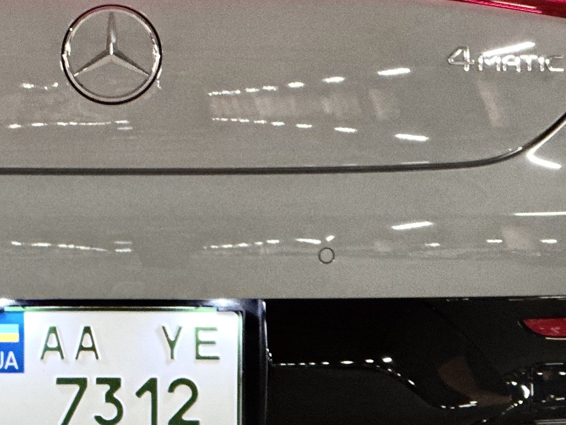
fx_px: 4284
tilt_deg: -4.6
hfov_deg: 7.5
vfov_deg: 5.7
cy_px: 68
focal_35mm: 262
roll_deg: +0.4
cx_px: 133
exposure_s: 1/20
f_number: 2.8
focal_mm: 9
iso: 320
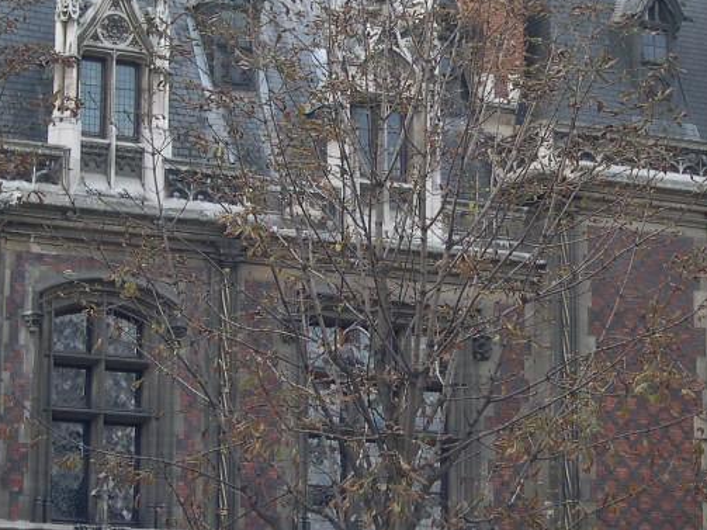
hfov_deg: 17.0
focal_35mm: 116
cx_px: 322
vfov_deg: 12.8
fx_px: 2369
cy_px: 238
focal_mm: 12.2
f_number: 3.4
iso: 100
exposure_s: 1/135
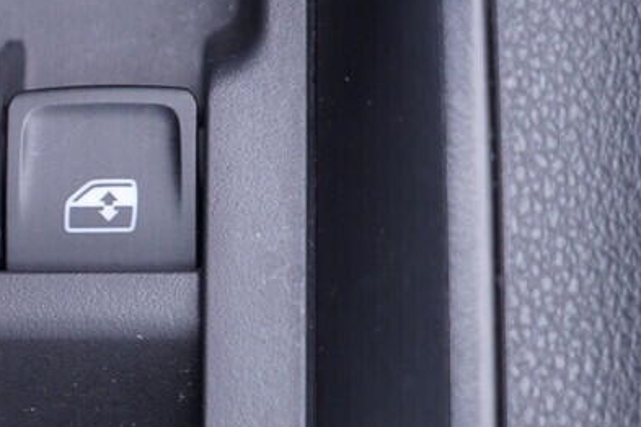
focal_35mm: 132
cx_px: -191
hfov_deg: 14.8
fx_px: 2350
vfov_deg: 10.4
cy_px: 279
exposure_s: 1/40
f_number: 2.8
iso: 320
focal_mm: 24
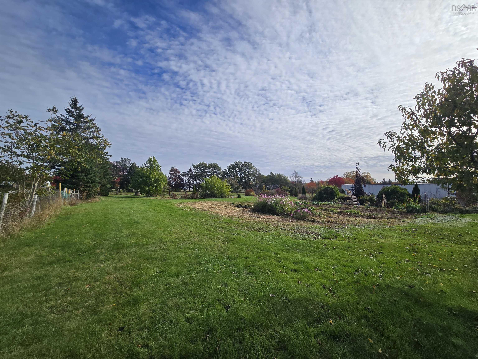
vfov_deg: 89.9
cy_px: 180
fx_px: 180
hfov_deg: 106.2
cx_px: 239
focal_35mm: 13
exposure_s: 1/4385
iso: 50
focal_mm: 2.2
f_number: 2.2
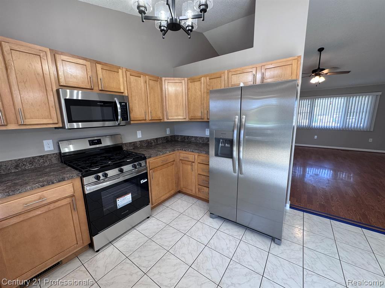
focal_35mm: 14
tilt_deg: -11.4
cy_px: 144
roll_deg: +0.6
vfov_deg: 85.7
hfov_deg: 102.1
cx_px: 192
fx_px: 156
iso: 160
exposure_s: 1/120
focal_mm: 2.22
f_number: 2.2
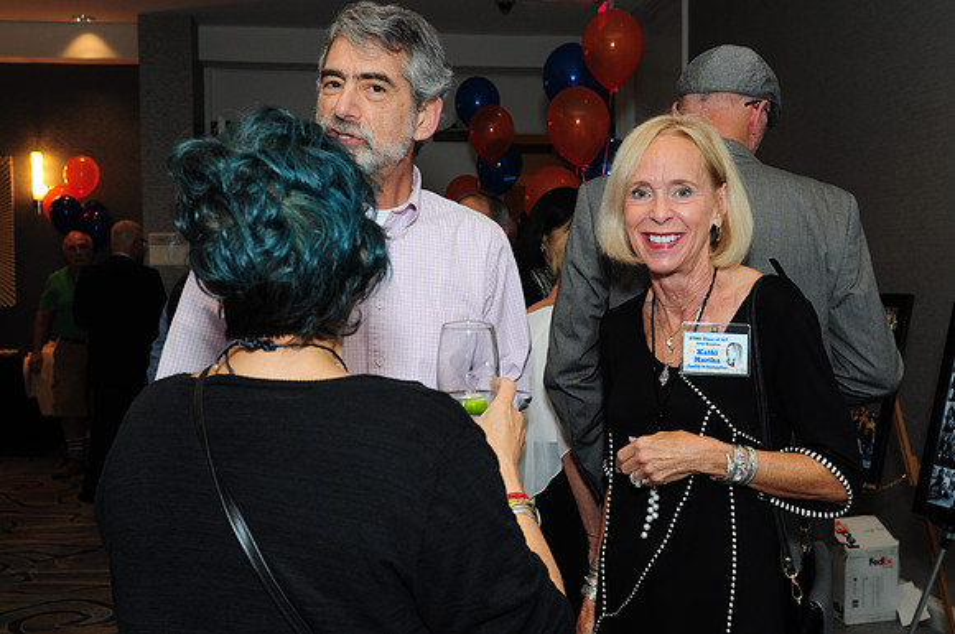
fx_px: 954
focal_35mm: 36
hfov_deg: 53.2
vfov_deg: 36.8
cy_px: 317
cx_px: 478
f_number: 5
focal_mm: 24
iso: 500
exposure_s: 1/60
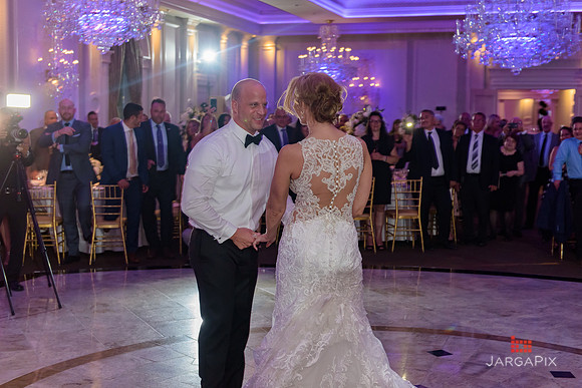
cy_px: 194
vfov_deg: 27.0
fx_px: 808
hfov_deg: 39.6
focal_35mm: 50
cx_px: 291
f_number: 3.2
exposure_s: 1/125
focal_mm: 50
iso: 1600
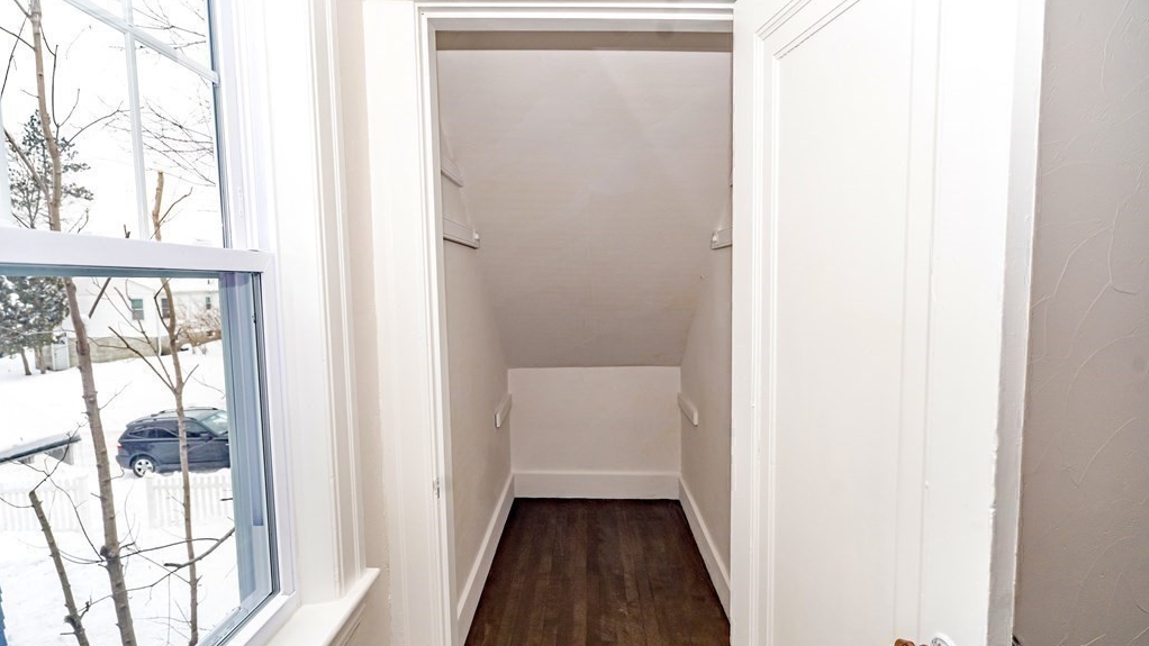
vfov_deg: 53.6
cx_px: 574
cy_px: 344
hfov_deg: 83.8
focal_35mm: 21
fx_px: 640
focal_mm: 20
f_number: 6.3
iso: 1000
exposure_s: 1/60
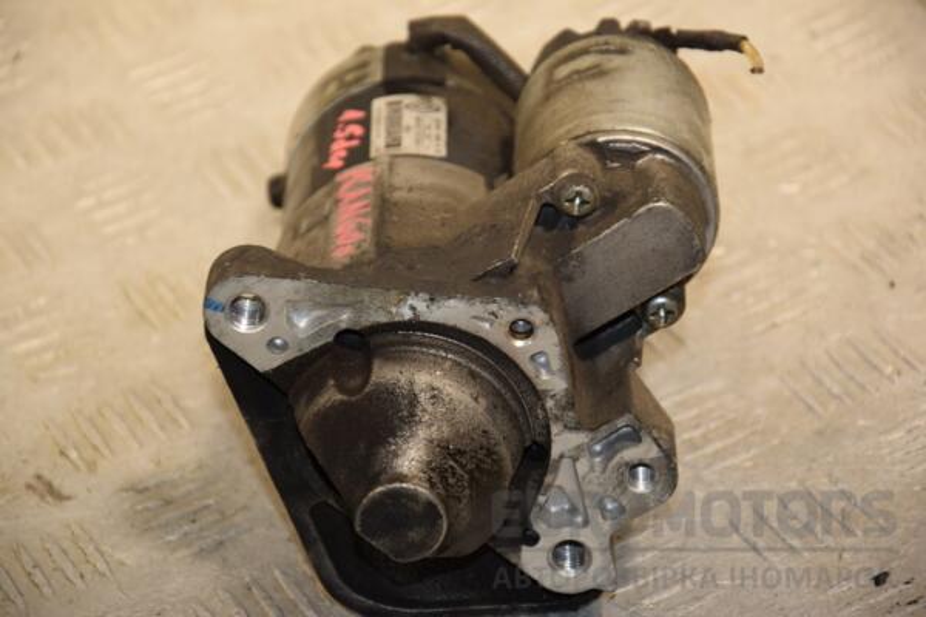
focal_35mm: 158
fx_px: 4051
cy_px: 308
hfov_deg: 13.0
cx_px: 463
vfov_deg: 8.7
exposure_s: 1/200
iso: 800
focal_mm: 105
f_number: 5.6
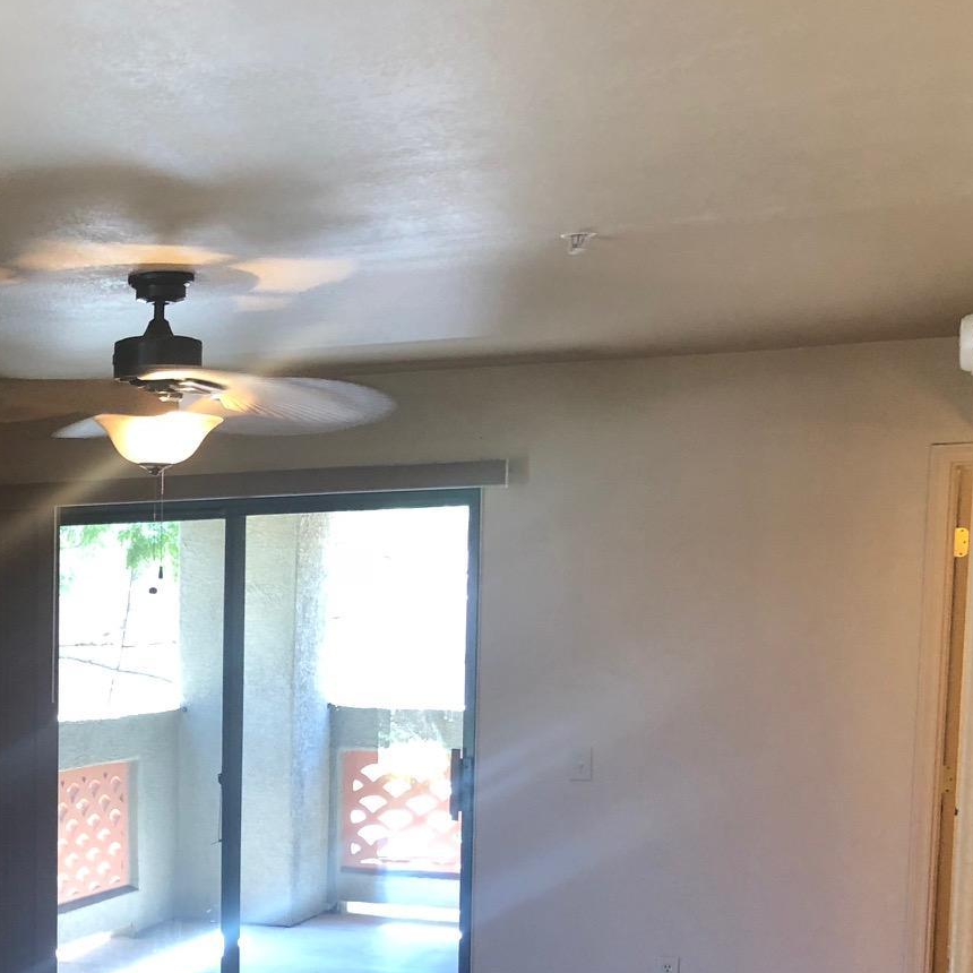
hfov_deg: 27.1
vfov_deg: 28.7
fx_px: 1844
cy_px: 825
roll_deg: -0.2
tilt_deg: -4.3
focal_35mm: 58
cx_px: -97
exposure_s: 1/20
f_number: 1.8
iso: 40
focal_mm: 3.99
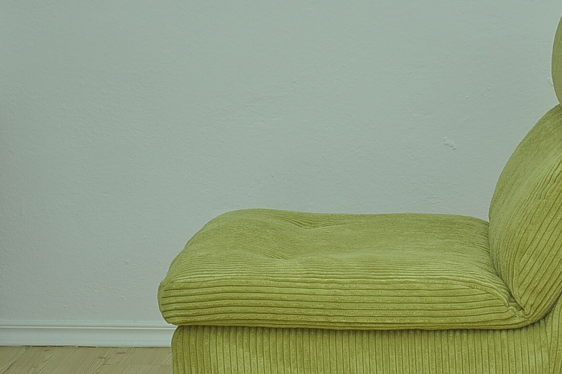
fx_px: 1700
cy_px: 246
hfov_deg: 18.7
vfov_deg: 12.5
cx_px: 397
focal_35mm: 109
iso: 320
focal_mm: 40
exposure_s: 1/200
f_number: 5.6
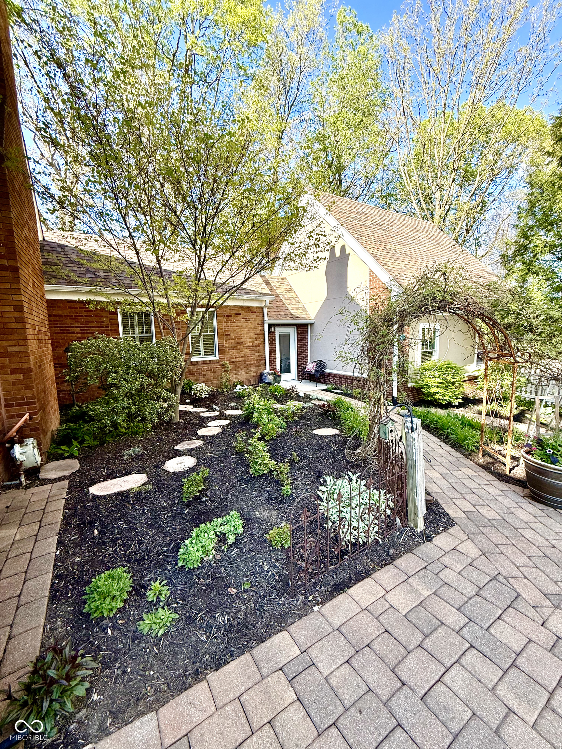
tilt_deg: -7.8
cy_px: 374
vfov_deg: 102.1
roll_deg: +1.3
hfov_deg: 85.7
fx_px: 303
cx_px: 281
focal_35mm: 14
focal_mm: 2.22
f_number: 2.2
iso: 64
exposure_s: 1/376
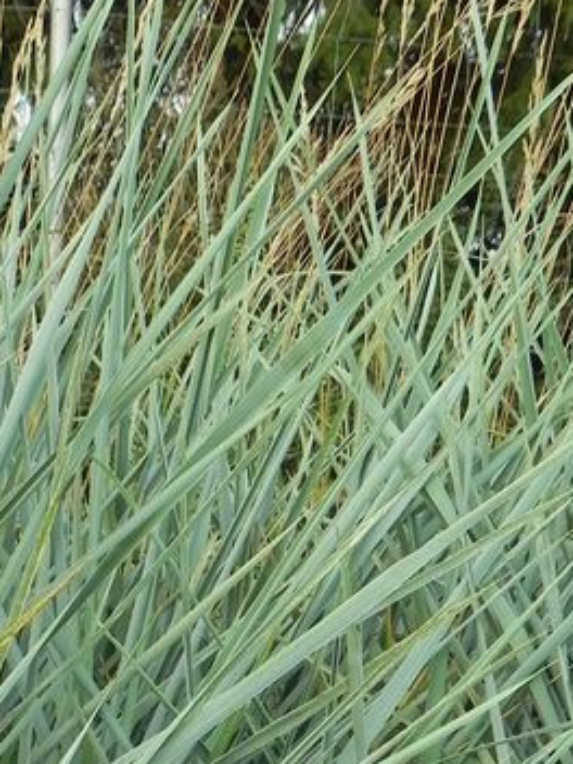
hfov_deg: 17.4
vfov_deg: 21.9
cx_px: 119
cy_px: 860
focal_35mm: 84
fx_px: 1854
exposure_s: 1/400
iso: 160
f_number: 3.5
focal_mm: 6.6
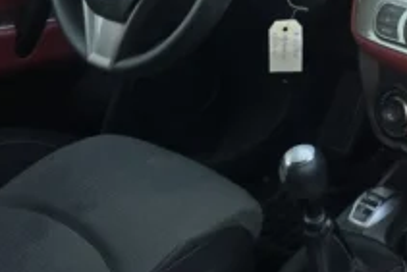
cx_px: 532
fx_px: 769
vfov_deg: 19.3
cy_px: -15
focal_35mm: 68
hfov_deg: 25.4
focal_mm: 6.3
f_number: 1.7
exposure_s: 1/180
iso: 80
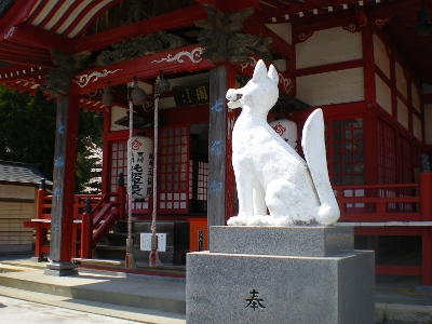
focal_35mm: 38
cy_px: 162
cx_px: 216
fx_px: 474
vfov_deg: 37.7
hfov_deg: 49.0
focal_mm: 6.3
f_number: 4.6
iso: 64
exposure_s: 1/200
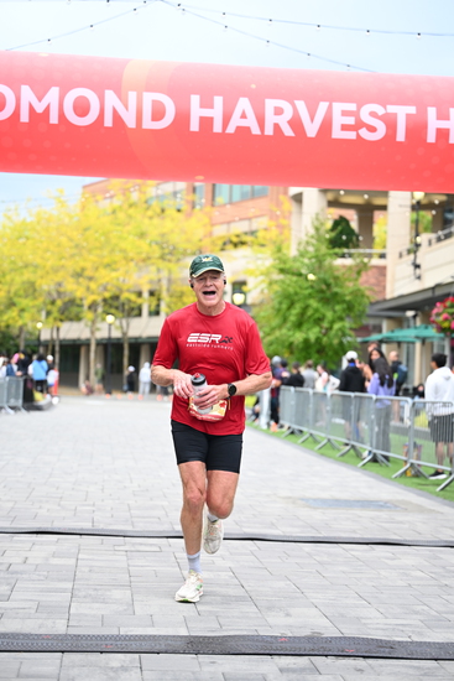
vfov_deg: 28.8
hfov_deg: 19.5
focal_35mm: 70
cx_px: 227
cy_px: 340
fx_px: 1323
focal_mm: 70
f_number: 2.8
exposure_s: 1/1600
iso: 800
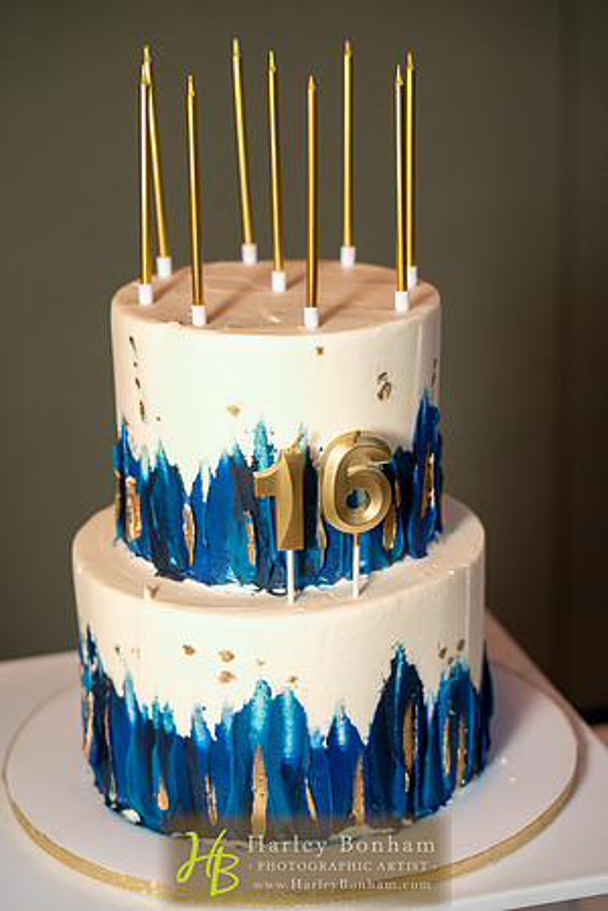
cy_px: 456
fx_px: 1951
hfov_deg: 17.7
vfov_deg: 26.3
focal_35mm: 77
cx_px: 304
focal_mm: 77
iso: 3200
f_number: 4
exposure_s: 1/160
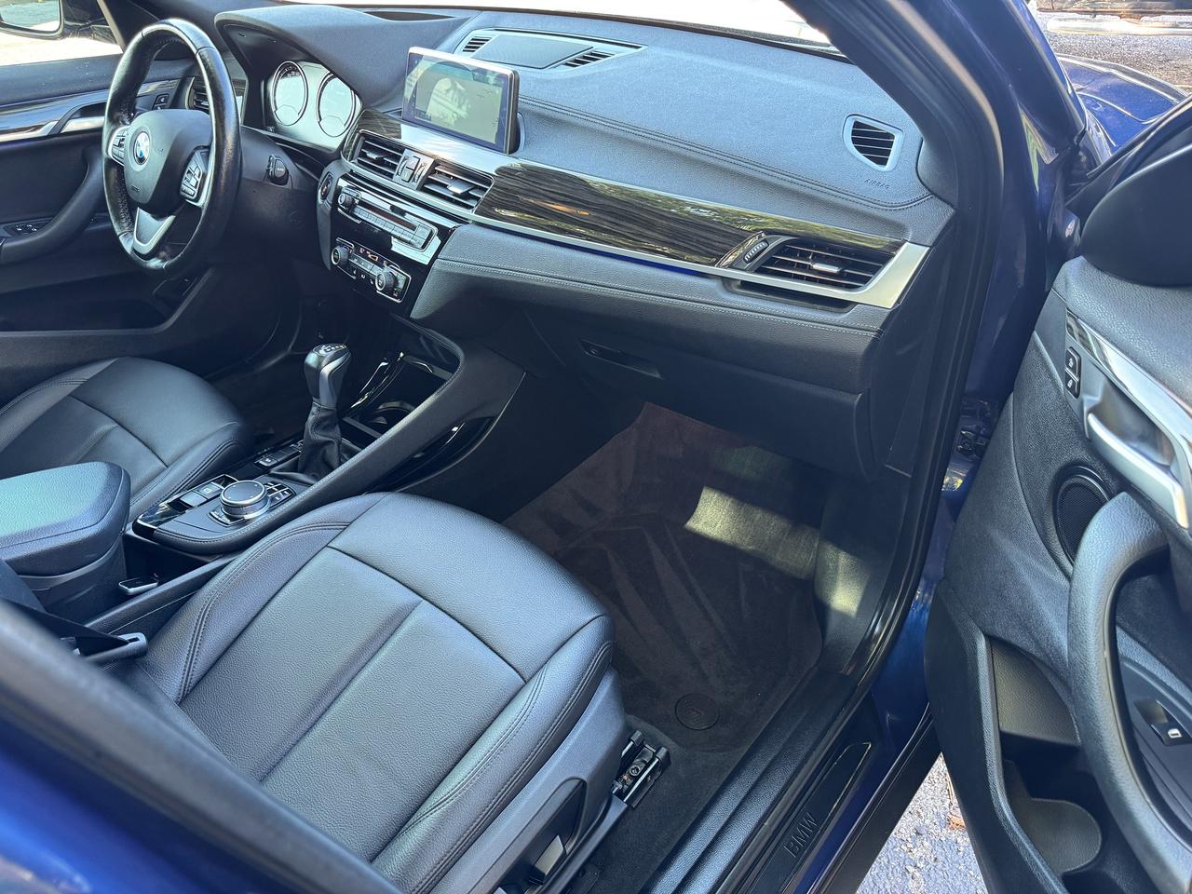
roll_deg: +2.4
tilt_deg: -37.7
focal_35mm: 24
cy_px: 447
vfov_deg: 56.8
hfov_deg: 71.6
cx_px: 596
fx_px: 826
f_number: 1.78
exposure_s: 1/60
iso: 250
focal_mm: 6.76
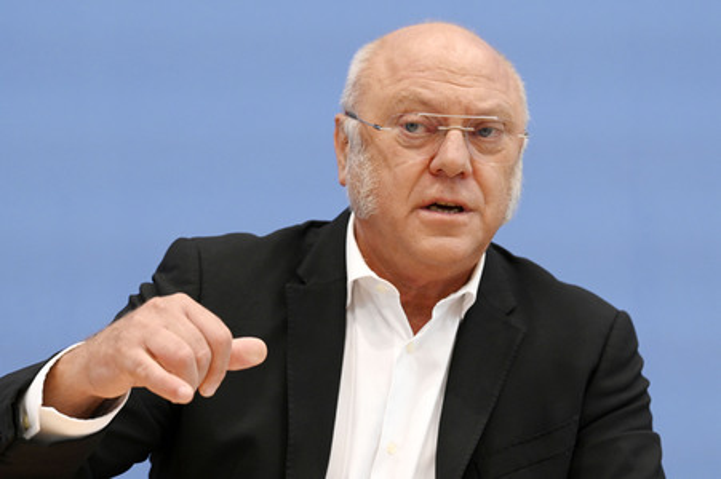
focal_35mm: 120
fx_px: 2402
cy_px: 240
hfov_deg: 17.1
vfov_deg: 11.4
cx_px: 360
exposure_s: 1/500
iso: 4000
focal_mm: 120
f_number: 6.3
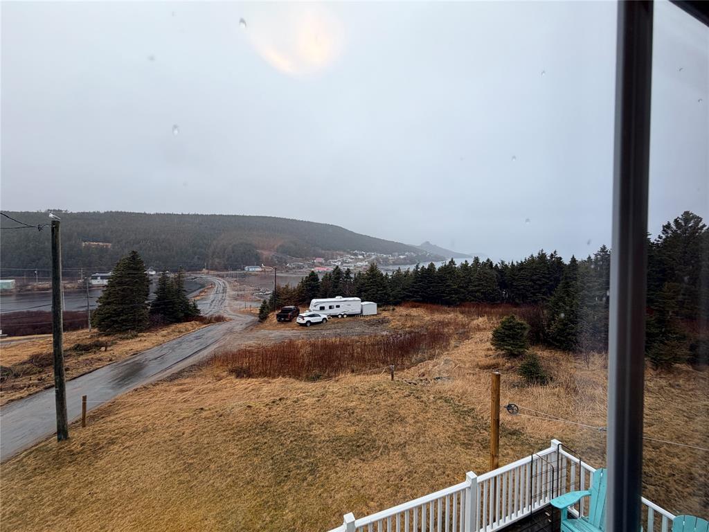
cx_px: 354
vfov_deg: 85.7
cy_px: 266
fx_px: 287
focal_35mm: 14
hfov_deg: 102.1
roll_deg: -0.2
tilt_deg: -2.6
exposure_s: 1/502
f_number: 2.2
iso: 50
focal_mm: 2.22
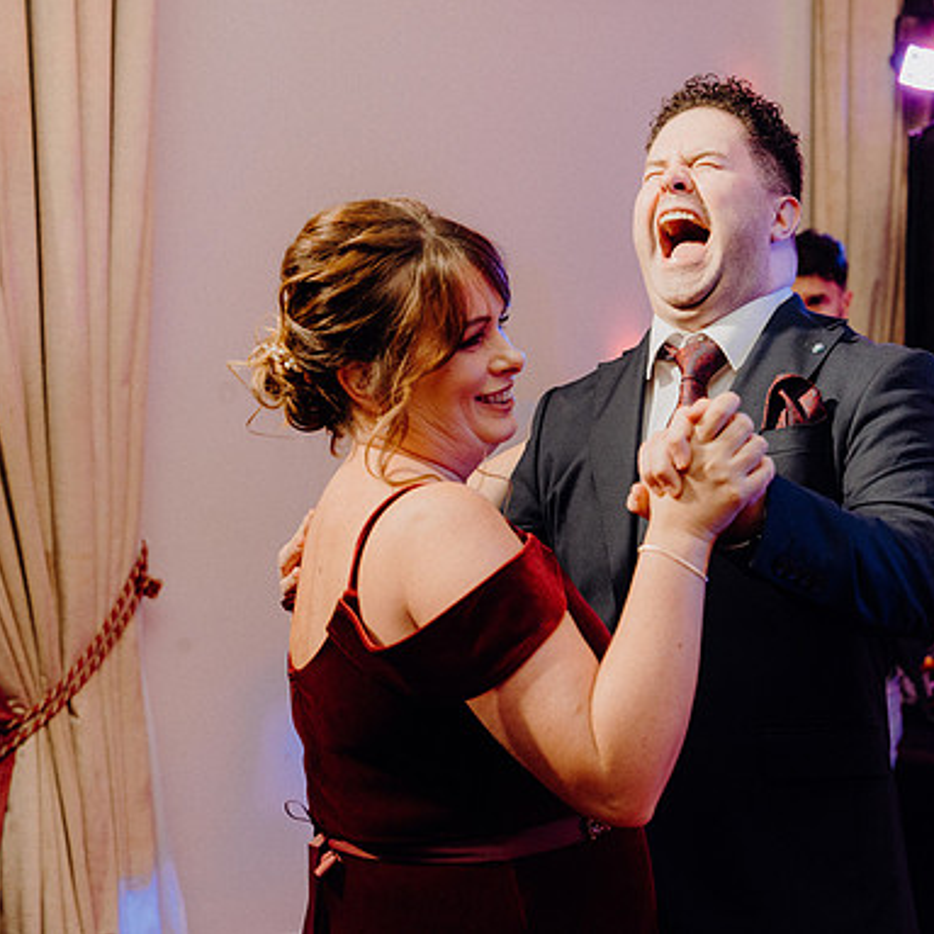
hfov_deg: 29.0
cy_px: 466
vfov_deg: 29.1
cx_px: 542
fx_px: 1801
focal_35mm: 59
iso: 2500
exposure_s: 1/160
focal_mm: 46
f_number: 3.5
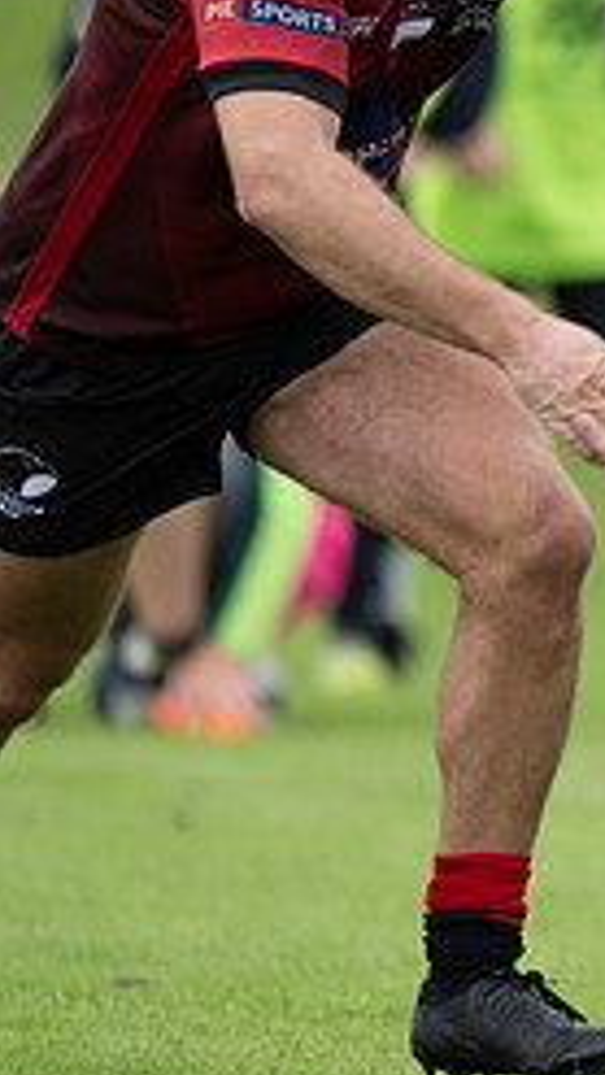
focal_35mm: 1584
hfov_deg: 0.8
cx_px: 1243
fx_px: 45159
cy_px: 241
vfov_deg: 1.4
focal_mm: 560
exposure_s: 1/1250
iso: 500
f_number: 4
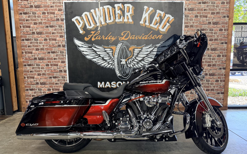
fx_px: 175
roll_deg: +0.4
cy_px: 88
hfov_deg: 70.4
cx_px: 125
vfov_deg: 47.4
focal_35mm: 26
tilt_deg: -7.6
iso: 320
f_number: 1.78
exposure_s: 1/120
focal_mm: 6.76
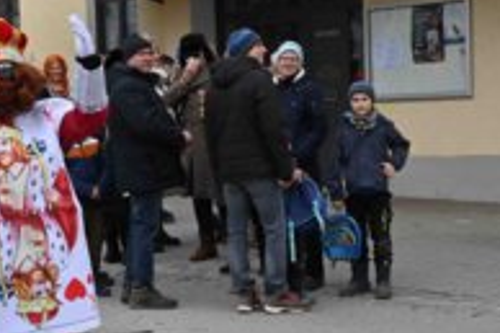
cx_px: 44
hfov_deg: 21.0
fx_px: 1318
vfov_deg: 14.3
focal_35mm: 95
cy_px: 232
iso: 2500
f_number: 16
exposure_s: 1/1000
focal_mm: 46
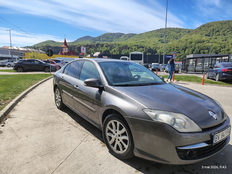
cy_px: 87
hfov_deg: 71.6
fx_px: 161
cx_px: 116
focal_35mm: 24
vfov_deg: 56.8
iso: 100
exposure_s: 1/1464
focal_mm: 5.56
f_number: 1.8
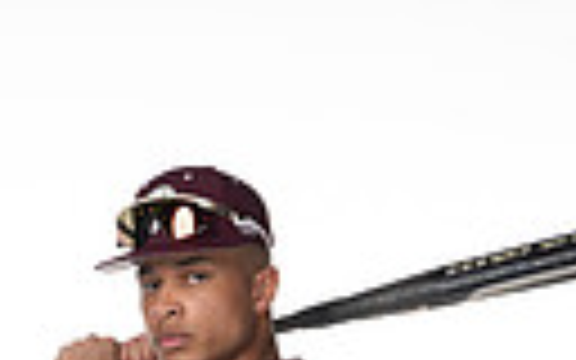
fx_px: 2747
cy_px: 940
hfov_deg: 11.9
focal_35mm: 175
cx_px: 135
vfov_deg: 7.0
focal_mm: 49
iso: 400
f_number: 6.3
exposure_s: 1/250
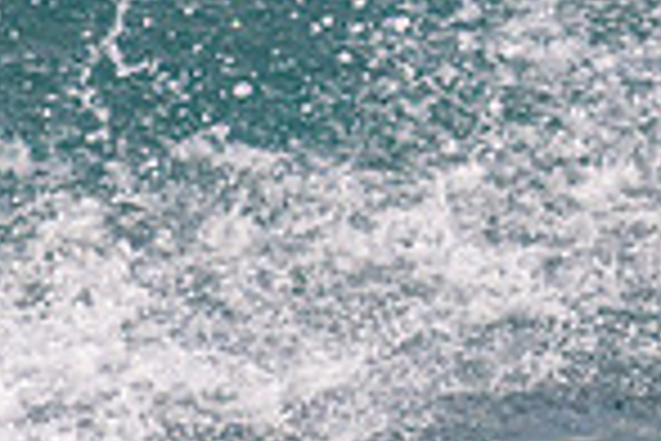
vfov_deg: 0.3
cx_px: 1262
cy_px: -161
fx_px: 79589
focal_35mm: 4335
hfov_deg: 0.5
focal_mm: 800
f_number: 11
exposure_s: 1/2000
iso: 2200
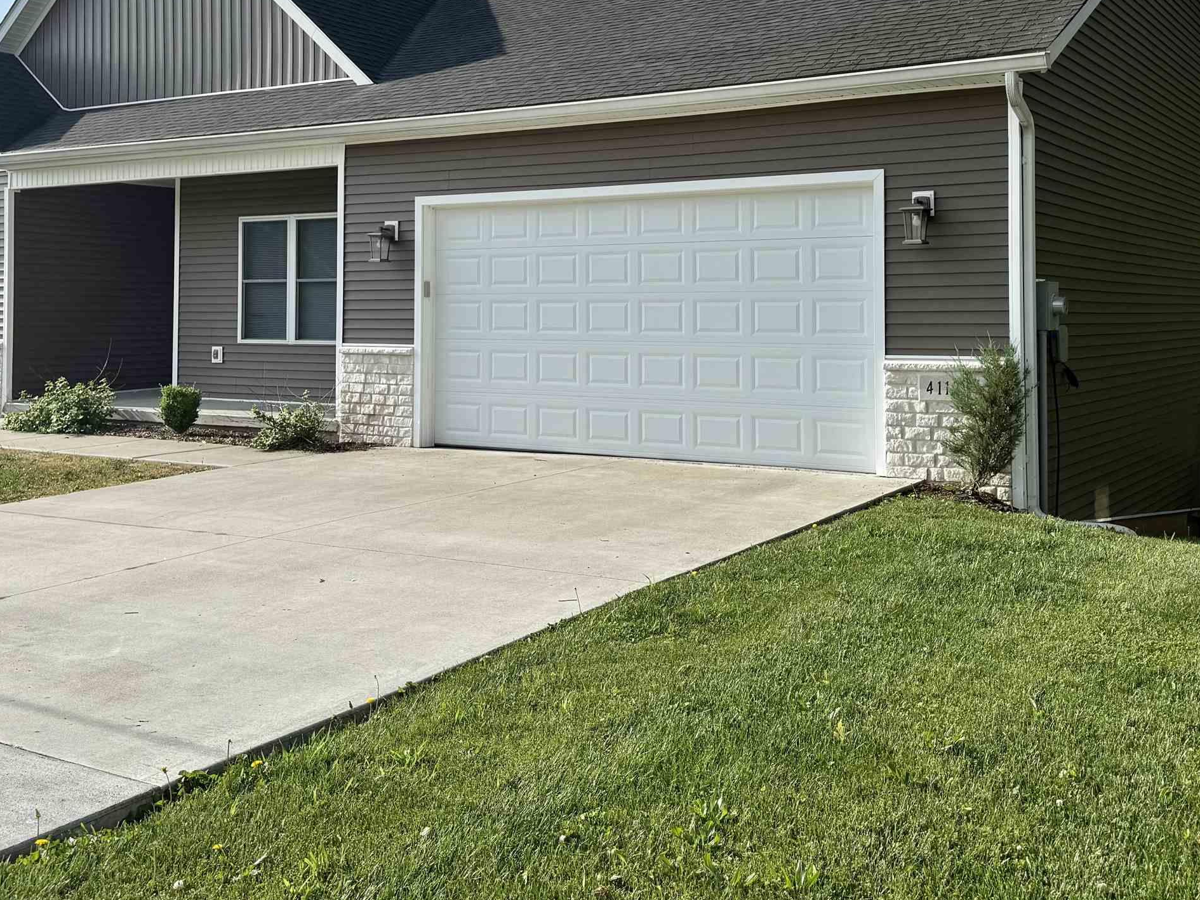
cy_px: 256
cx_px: 618
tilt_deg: +1.8
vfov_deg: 36.2
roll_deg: +0.5
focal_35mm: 39
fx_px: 1352
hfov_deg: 47.9
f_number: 1.78
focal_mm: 6.76
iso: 80
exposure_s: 1/4975
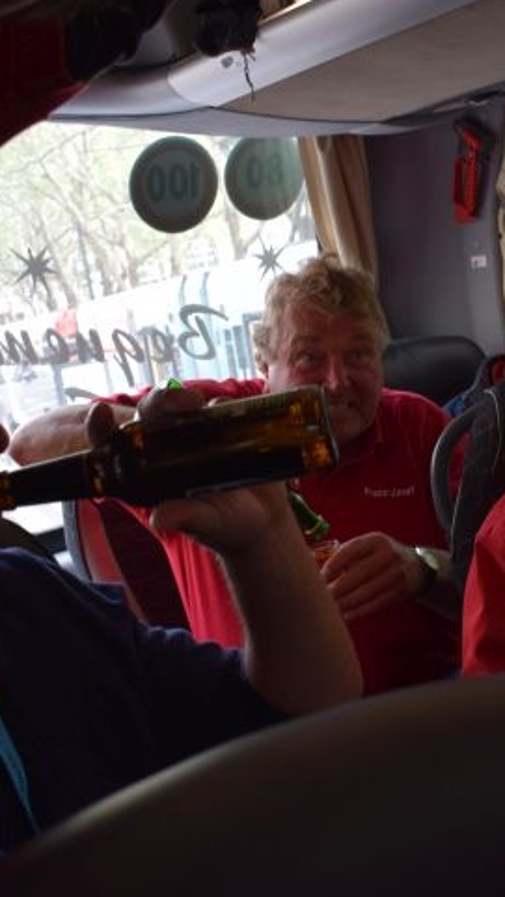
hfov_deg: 24.4
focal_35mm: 47
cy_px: 413
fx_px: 1117
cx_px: 494
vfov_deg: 43.7
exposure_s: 1/100
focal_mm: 18
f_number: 5
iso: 400
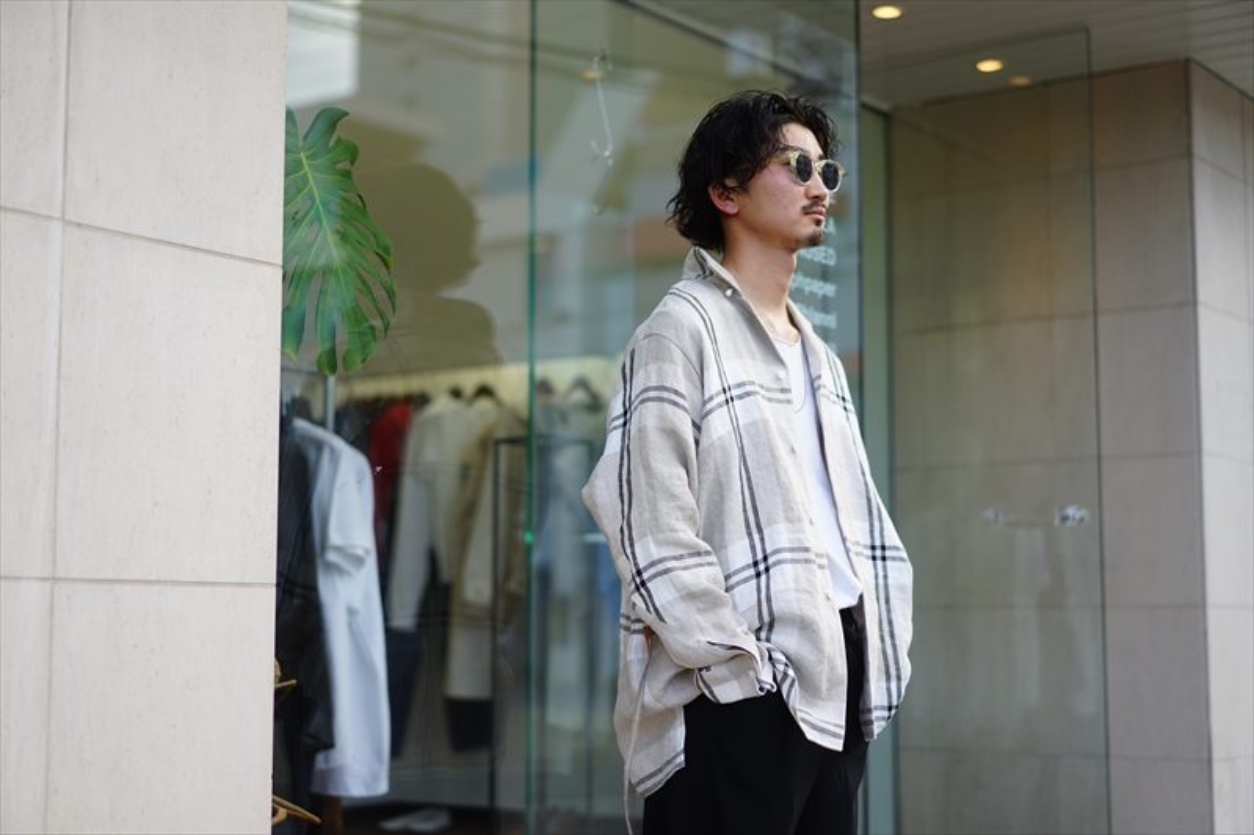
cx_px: 627
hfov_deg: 36.3
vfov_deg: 24.6
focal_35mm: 55
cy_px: 418
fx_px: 1915
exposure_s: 1/400
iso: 100
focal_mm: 55
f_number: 2
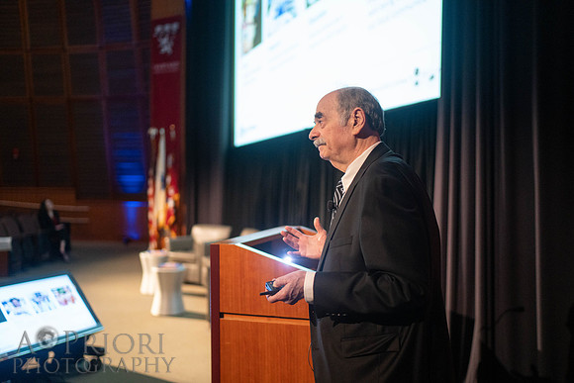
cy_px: 192
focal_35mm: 35
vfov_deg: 37.9
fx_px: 558
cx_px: 287
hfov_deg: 54.4
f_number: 1.4
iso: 3200
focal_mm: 35
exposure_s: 1/250
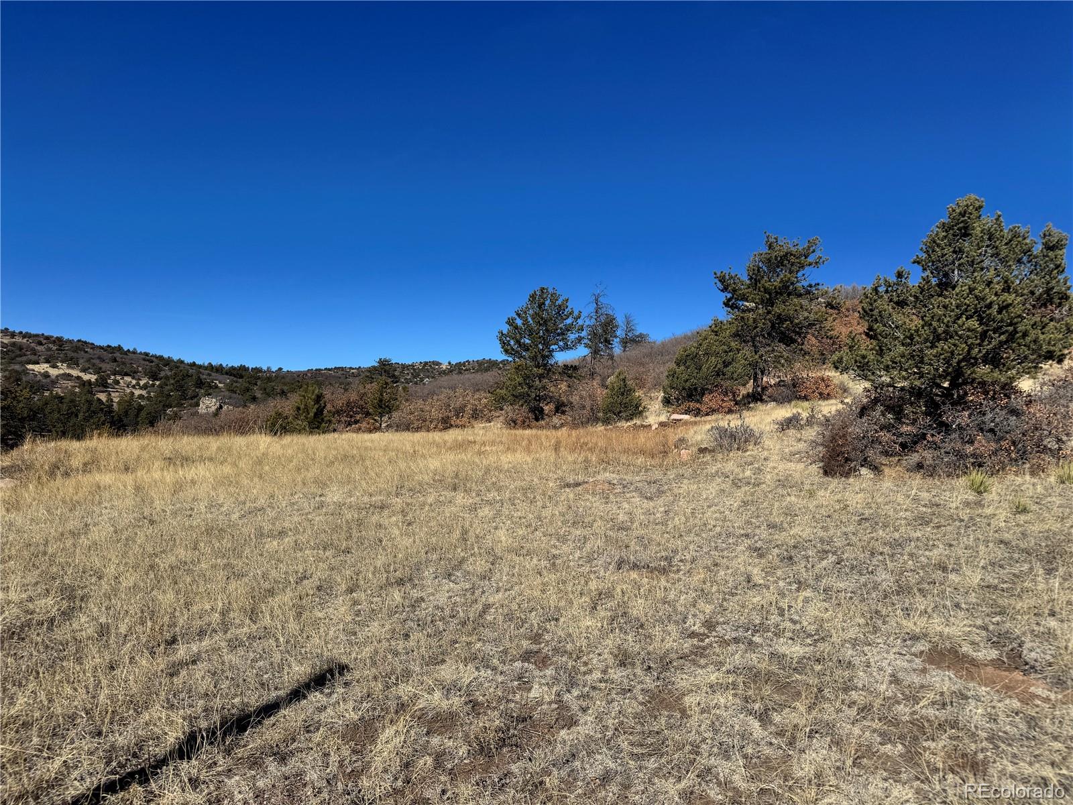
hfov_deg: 71.6
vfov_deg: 56.8
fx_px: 744
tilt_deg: +2.3
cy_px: 402
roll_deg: -3.0
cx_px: 536
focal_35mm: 24
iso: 80
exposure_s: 1/7092
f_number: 1.78
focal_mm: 6.76
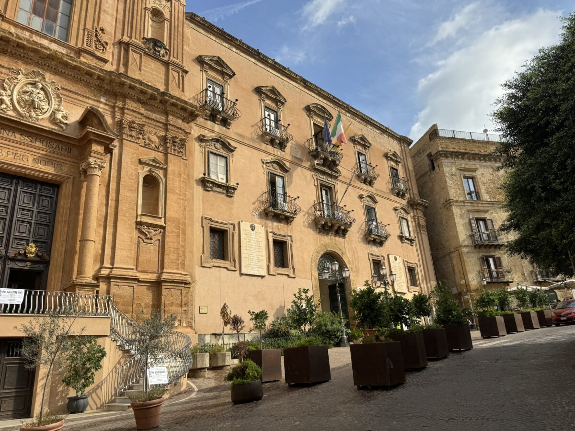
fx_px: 399
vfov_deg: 56.8
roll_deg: +4.7
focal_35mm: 24
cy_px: 216
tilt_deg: +19.0
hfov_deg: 71.6
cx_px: 288
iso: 80
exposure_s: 1/3802
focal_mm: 6.86
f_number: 1.78
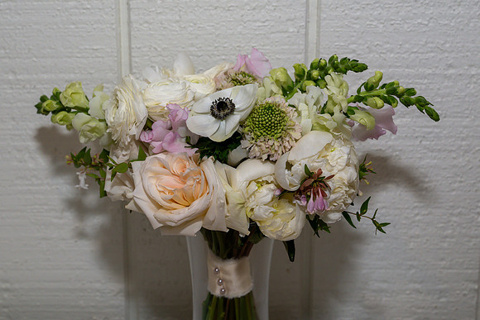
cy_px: 138
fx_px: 1120
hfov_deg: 24.2
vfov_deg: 16.3
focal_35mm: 84
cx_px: 231
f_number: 7.1
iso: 500
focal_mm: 70
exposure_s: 1/250
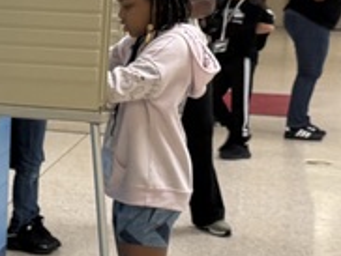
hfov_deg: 14.1
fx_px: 1332
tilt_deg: -10.7
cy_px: 84
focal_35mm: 135
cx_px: -90
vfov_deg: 11.0
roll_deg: -1.1
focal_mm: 6.76
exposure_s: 1/120
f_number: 1.78
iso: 160
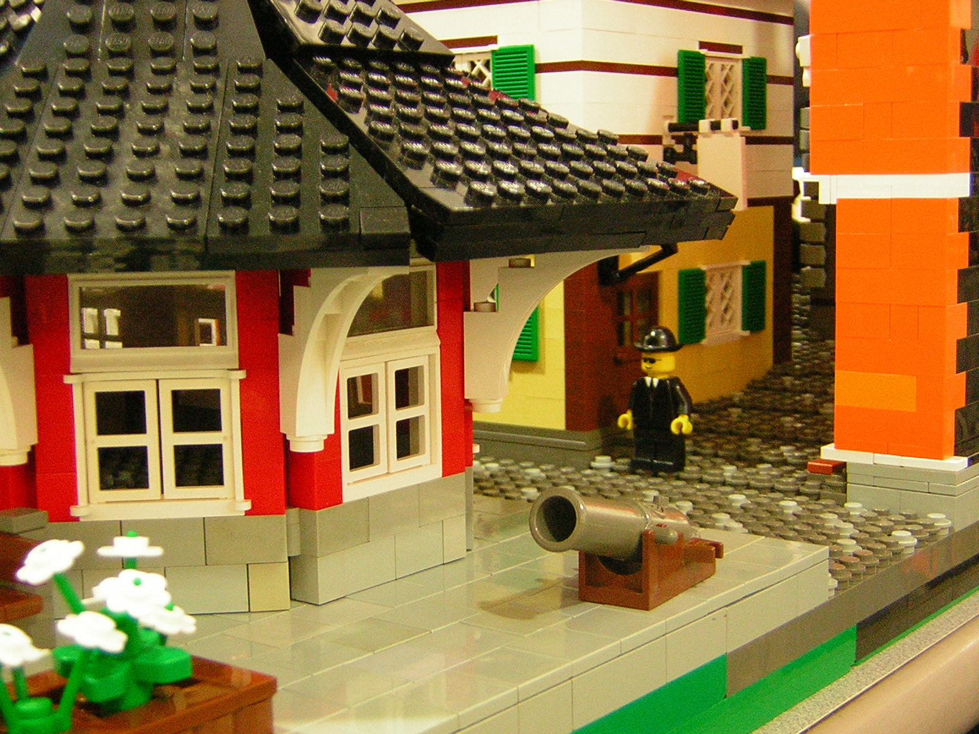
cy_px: 367
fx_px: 1527
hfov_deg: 35.5
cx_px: 490
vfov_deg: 27.0
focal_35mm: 54
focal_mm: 7.1
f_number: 3.2
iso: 171
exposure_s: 1/5.9
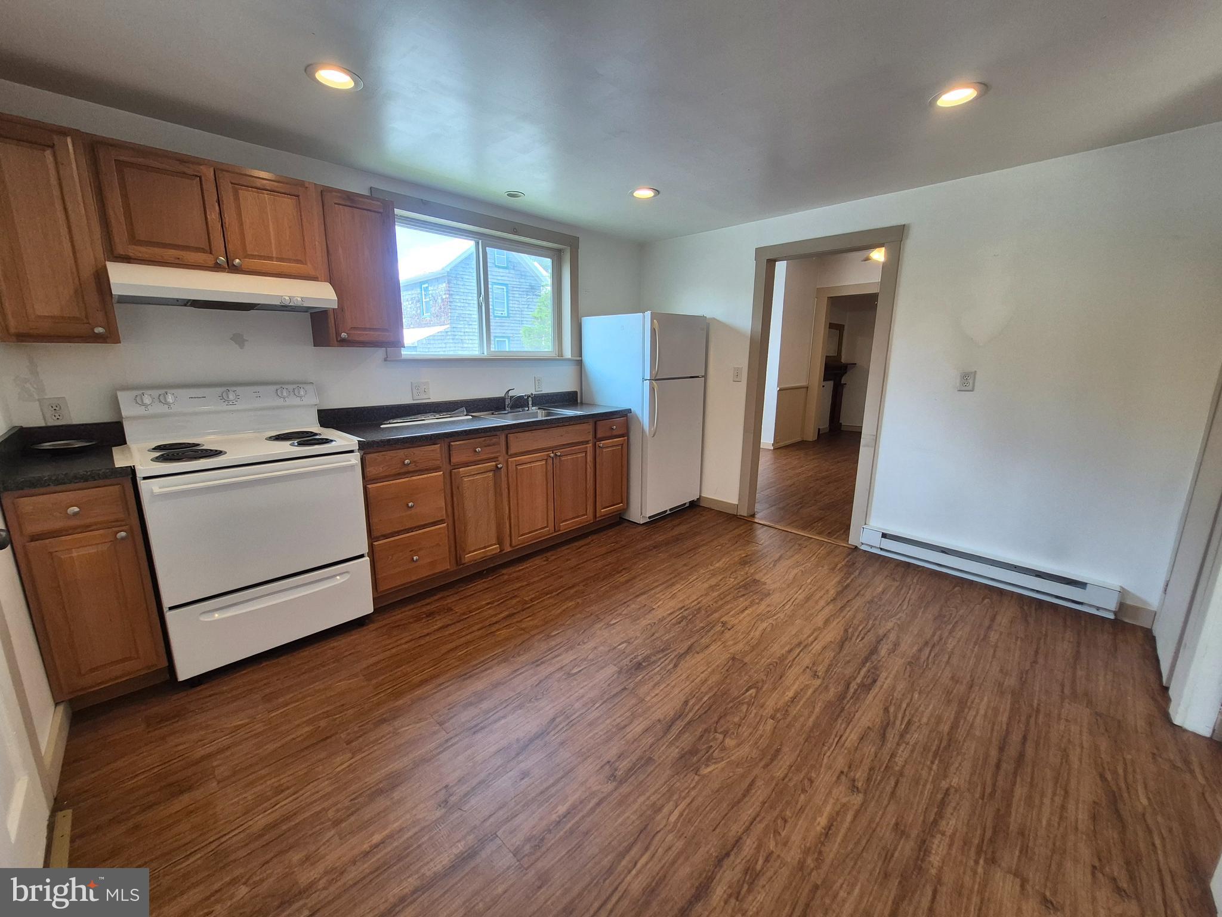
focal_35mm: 13
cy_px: 458
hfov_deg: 106.2
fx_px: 459
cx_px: 611
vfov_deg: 89.9
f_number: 2.2
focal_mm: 1.74
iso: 64
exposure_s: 1/60
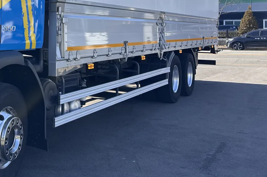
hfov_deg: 33.6
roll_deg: +0.8
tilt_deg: +1.0
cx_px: -13
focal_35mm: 53
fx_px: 393
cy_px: 29
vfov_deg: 25.0
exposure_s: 1/1664
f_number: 1.78
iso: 80
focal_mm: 6.86
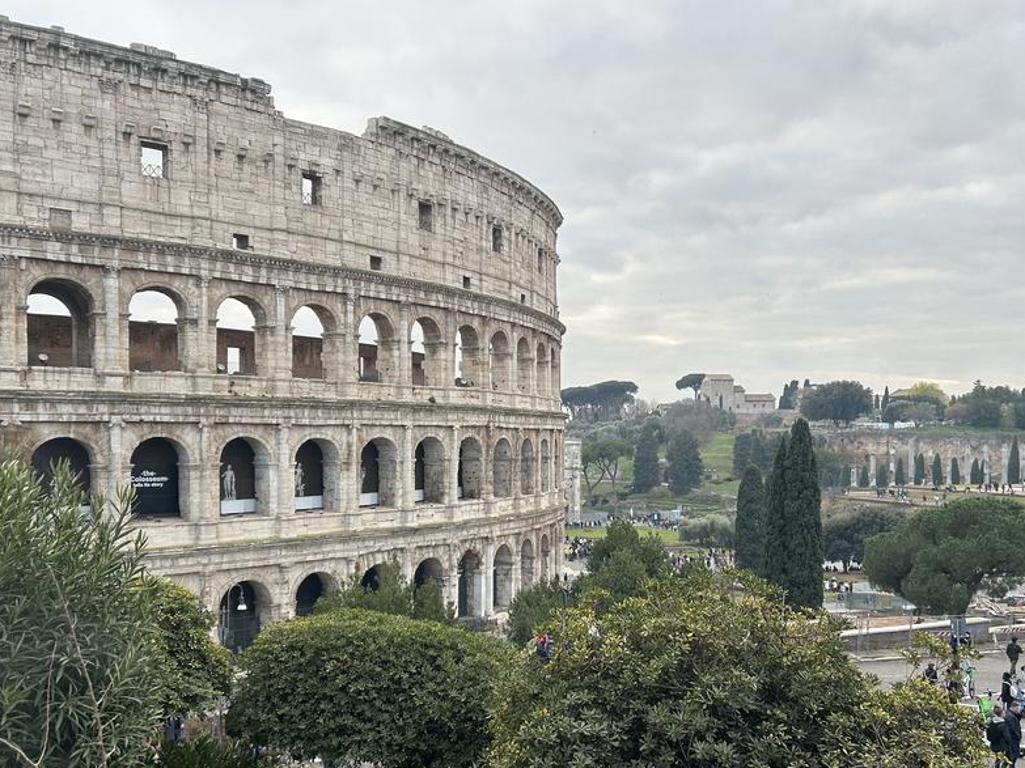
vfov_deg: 41.6
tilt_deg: -0.8
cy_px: 450
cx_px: 562
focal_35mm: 34
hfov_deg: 53.9
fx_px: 1007
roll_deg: +0.7
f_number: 1.5
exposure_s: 1/509
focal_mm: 5.7
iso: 50
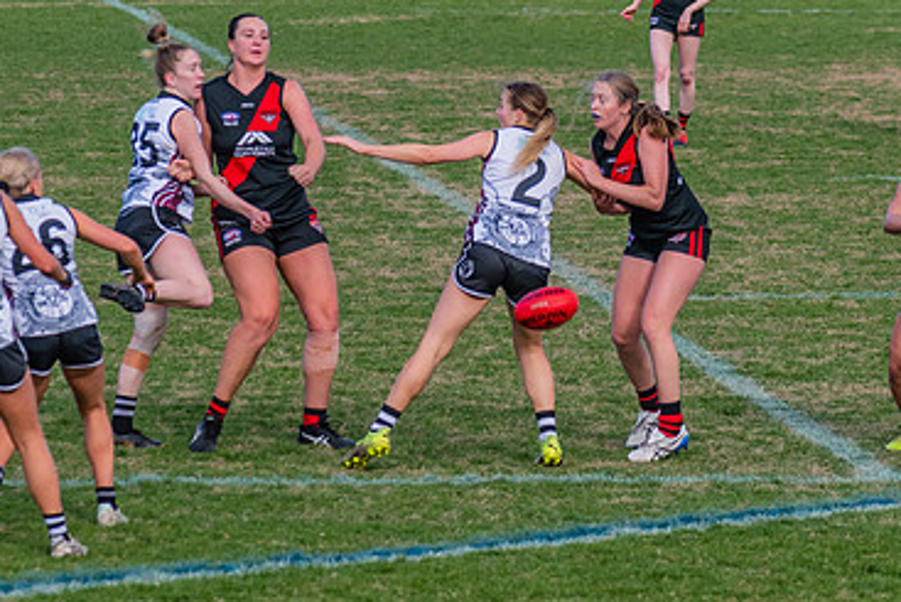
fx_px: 9339
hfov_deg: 5.5
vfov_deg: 3.7
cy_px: 198
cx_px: 406
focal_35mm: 373
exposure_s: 1/1250
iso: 800
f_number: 5.6
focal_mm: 195
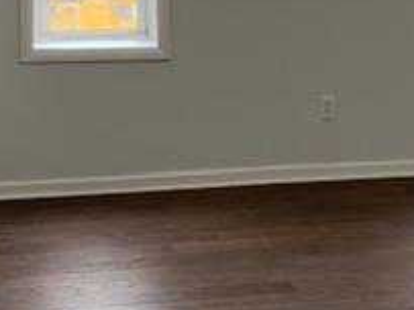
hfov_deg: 23.6
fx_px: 980
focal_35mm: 82
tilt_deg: -4.9
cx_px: 308
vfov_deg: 17.6
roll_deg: +0.1
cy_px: 8
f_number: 1.8
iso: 100
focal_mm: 4.25
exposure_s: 1/63
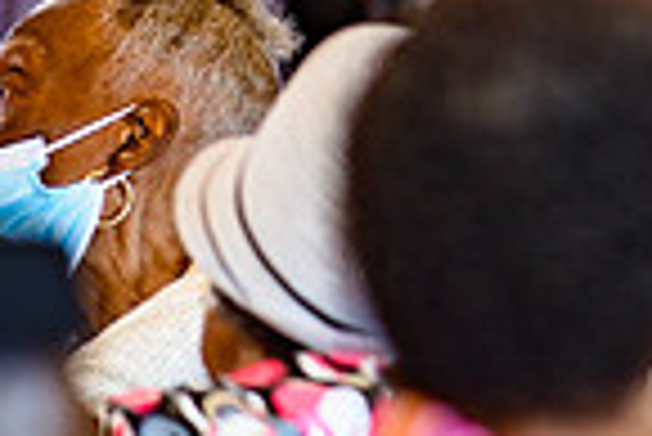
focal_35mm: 419
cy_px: -321
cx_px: 1066
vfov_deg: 3.3
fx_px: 7596
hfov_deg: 4.9
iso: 160
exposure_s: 1/125
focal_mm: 105
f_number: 1.8
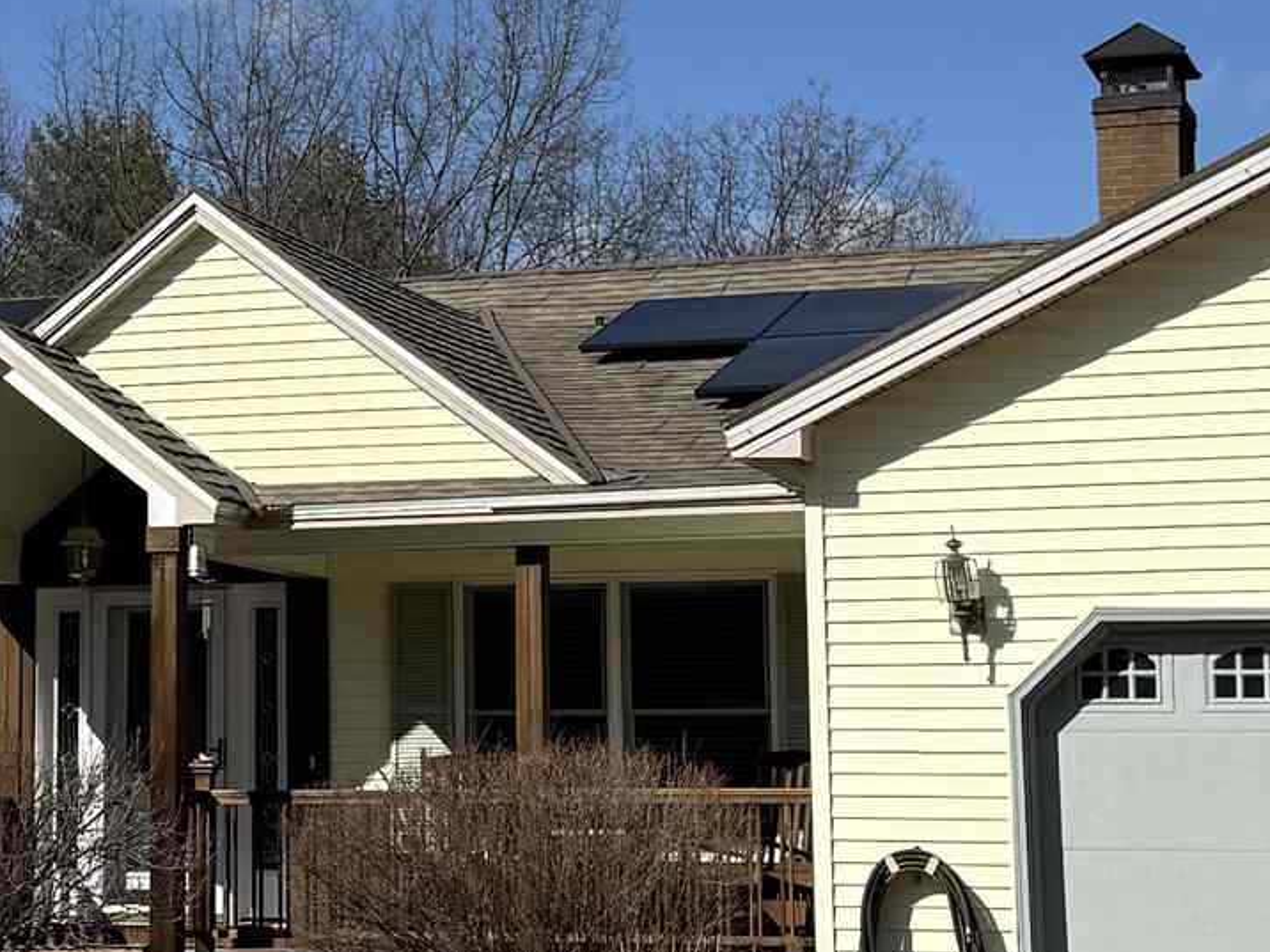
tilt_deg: +10.7
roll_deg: -0.5
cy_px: 269
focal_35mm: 103
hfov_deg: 18.8
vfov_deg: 14.3
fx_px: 3779
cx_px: 138
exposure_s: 1/7353
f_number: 1.78
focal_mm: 6.76
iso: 80
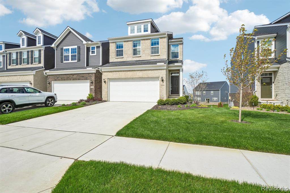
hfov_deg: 95.0
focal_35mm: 16
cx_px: 145
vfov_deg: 72.0
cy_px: 96
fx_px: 133
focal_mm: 11
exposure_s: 1/500
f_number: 8
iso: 100
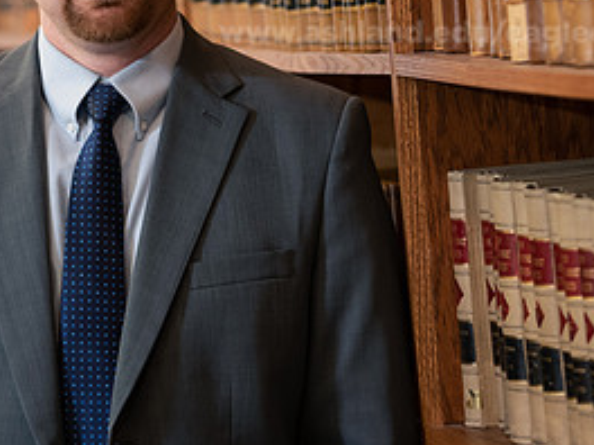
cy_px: 80
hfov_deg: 8.3
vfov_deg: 6.3
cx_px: 117
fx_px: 4067
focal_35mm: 237
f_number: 3.2
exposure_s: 1/125
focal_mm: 112
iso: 800
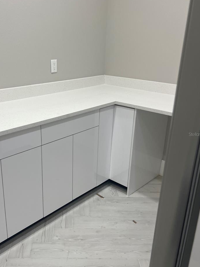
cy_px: 134
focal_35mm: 34
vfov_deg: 54.0
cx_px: 78
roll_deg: -0.8
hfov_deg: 41.6
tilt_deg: -22.3
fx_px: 262
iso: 100
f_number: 1.5
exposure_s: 1/121
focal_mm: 5.7
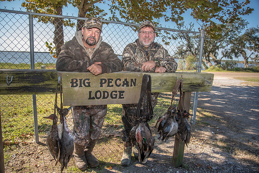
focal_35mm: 24
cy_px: 86
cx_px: 130
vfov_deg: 53.2
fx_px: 173
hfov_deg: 73.7
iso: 140
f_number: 6.3
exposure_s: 1/250
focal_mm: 24
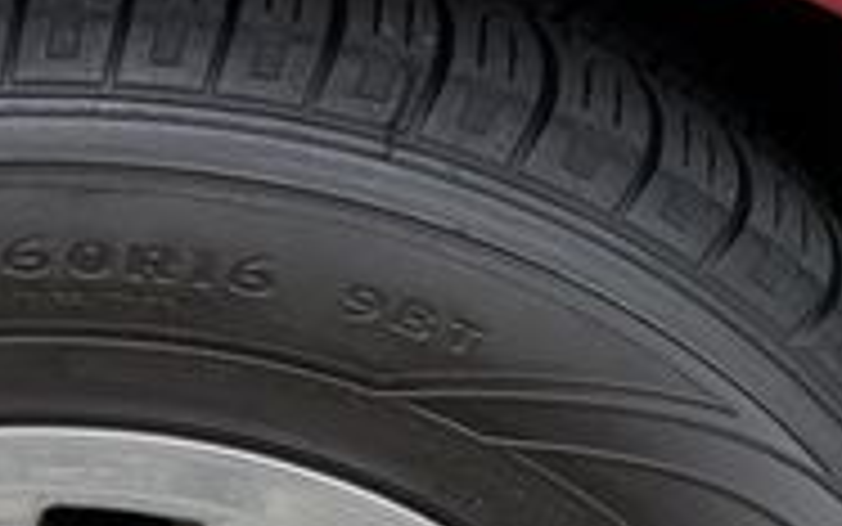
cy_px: 670
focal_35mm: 87
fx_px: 1997
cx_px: 50
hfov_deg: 23.1
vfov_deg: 14.4
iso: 80
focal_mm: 6.76
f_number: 1.78
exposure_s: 1/742
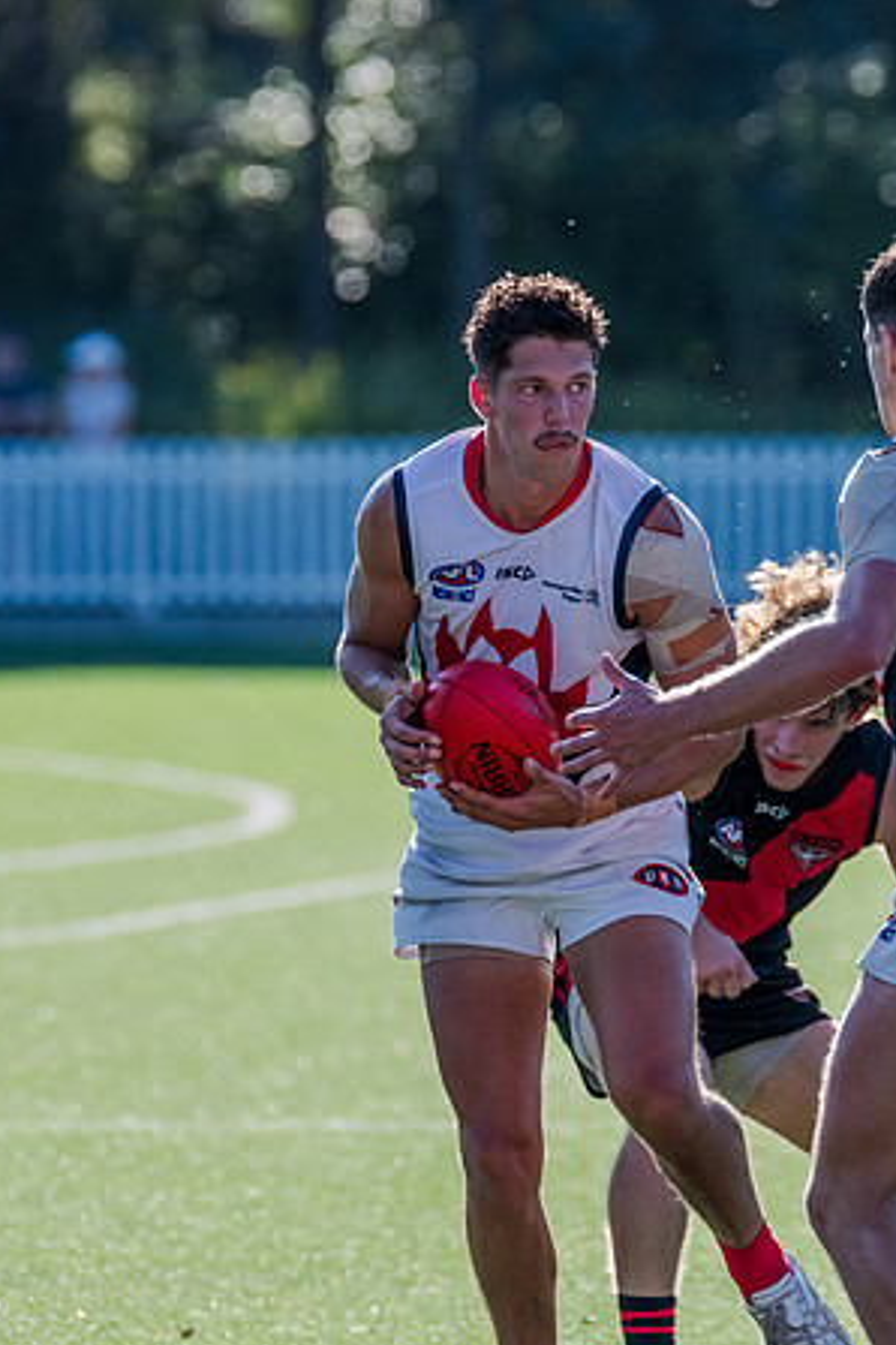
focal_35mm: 634
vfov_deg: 3.3
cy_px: 674
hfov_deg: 2.2
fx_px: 23667
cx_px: 590
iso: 800
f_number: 8
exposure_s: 1/1600
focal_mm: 420
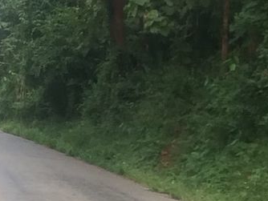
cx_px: -95
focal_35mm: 95
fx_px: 736
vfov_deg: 15.1
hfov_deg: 18.9
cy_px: -26
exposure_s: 1/286
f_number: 2.4
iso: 50
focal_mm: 2.15
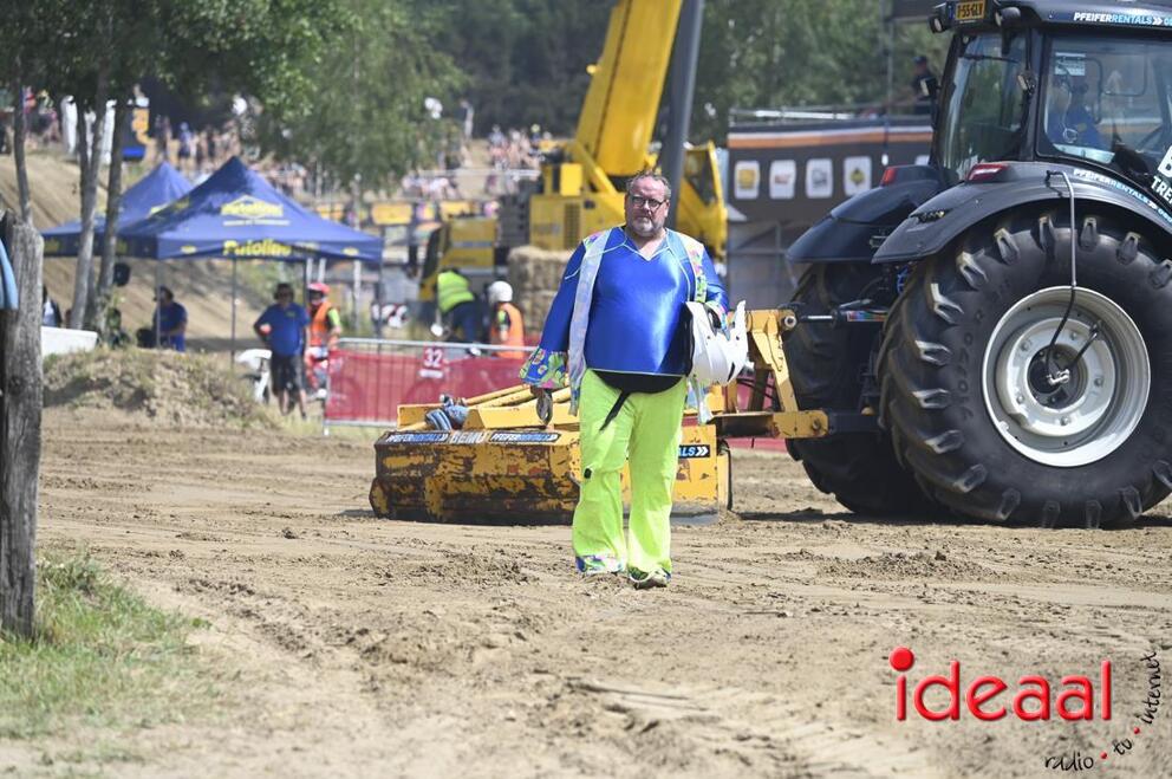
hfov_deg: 9.4
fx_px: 7154
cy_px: 390
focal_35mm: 220
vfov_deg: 6.2
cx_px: 586
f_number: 5.6
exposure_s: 1/500
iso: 140
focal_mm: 220
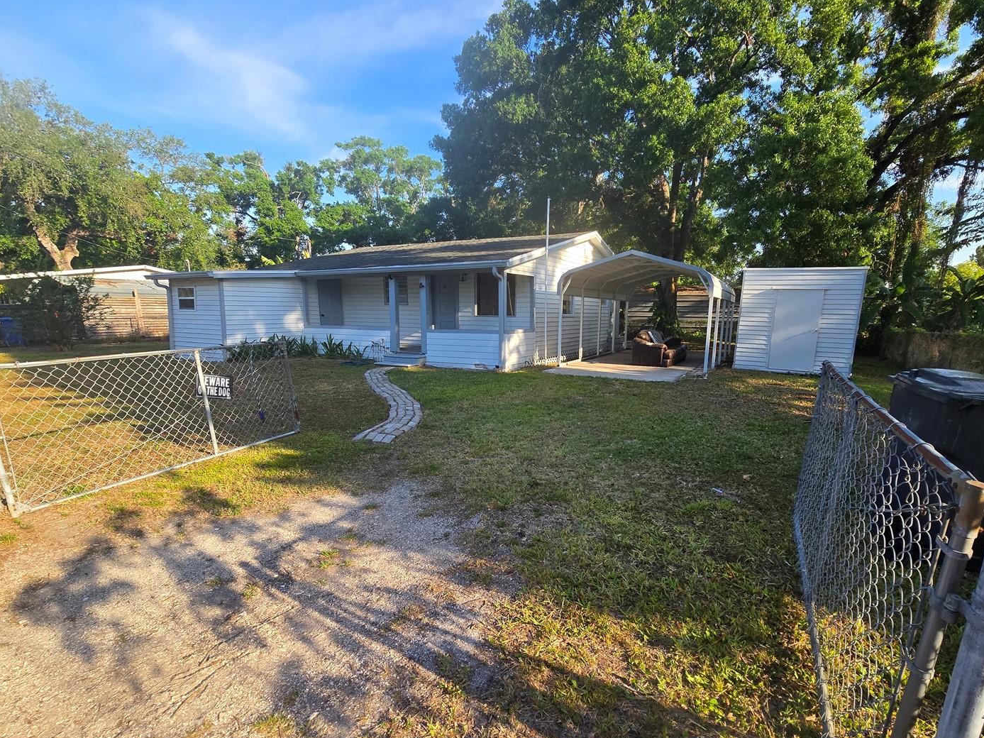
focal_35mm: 15
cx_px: 533
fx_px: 426
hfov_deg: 98.0
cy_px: 402
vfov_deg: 81.5
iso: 160
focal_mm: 2.2
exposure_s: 1/2000
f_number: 2.2
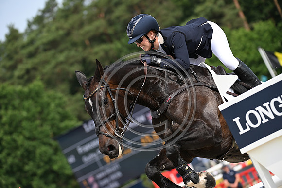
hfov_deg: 10.3
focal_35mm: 200
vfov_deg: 6.9
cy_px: 94
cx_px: 141
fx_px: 1567
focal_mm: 200
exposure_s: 1/1250
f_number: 5.6
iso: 320
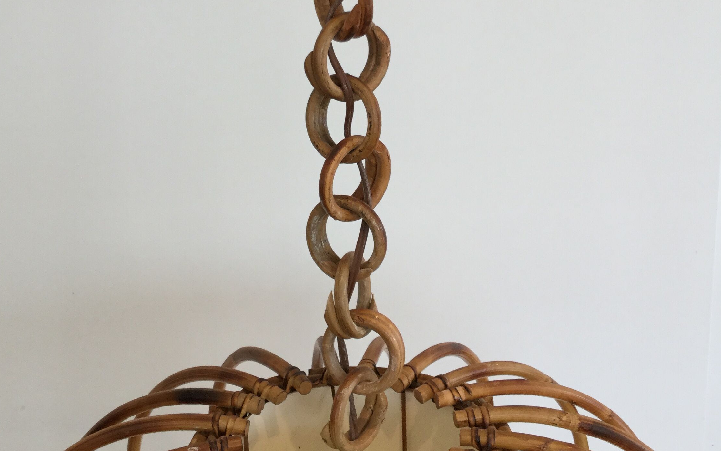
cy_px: 141
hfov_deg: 41.8
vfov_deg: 26.7
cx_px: 340
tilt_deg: -11.2
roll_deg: +0.3
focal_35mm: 48
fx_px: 943
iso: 32
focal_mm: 3.3
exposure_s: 1/33
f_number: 2.4
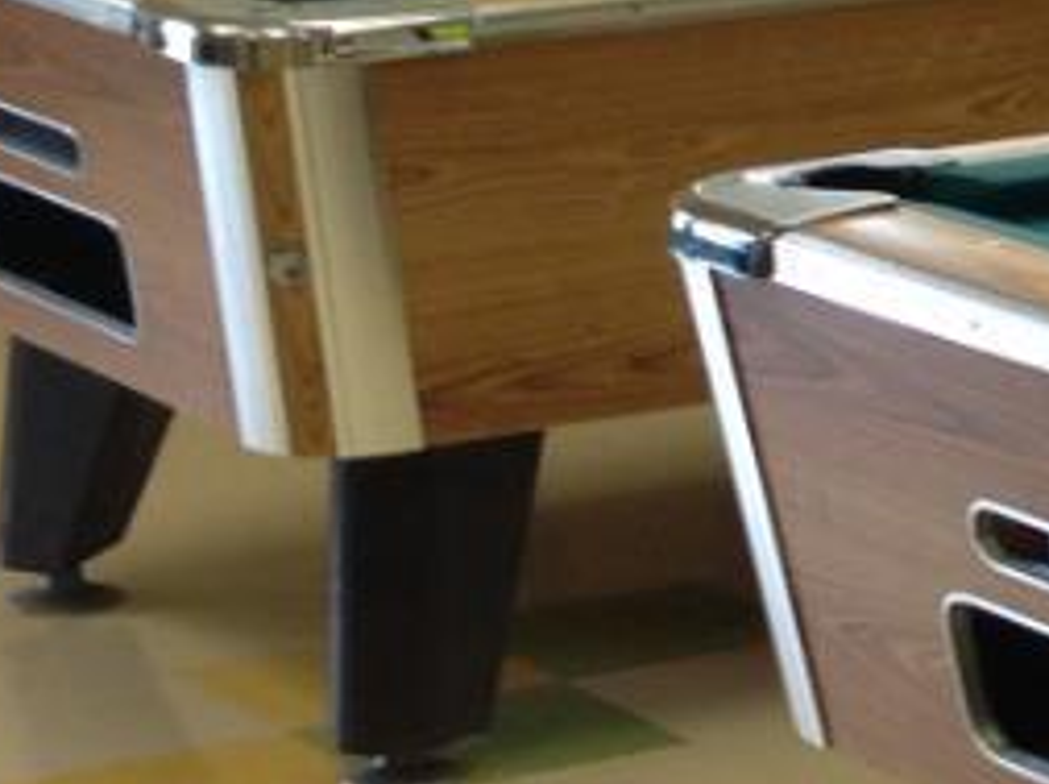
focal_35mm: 196
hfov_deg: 9.7
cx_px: 1787
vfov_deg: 7.6
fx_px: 5931
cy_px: 268
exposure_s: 1/40
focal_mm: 4.12
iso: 50
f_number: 2.4
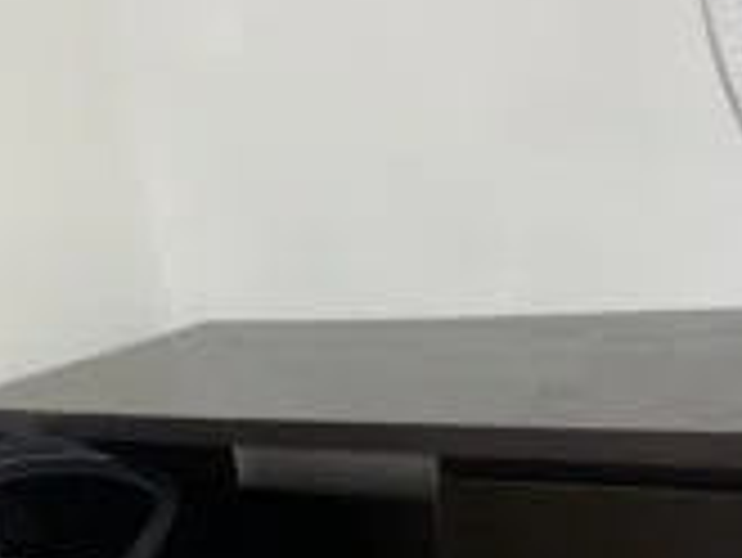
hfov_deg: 30.6
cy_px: 612
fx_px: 1351
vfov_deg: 22.1
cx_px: 306
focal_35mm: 63
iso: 320
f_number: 1.8
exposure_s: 1/33
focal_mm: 4.25
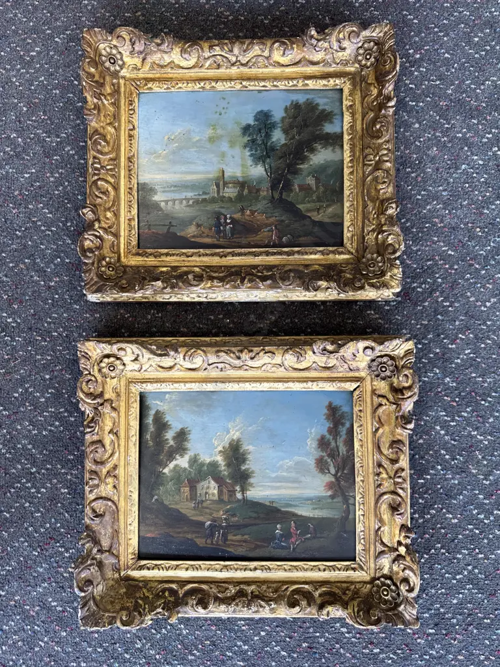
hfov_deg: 56.8
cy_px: 334
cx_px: 250
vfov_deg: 71.6
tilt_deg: -86.6
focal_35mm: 24
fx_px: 462
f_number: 1.78
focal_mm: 6.86
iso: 64
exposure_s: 1/100
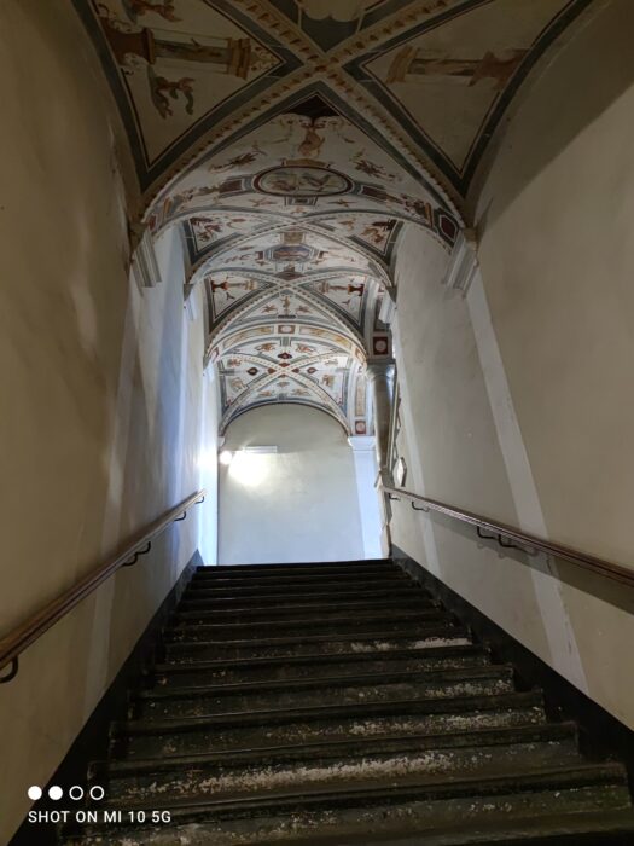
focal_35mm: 24
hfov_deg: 56.8
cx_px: 317
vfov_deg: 71.6
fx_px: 586
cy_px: 423
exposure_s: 1/50
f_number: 1.69
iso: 1277
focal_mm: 6.72
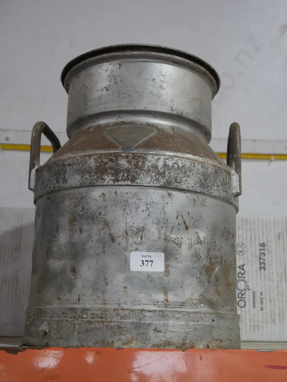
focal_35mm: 48
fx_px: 530
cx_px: 144
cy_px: 191
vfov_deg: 39.6
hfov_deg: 30.3
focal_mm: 24
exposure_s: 1/60
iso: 640
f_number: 5.2
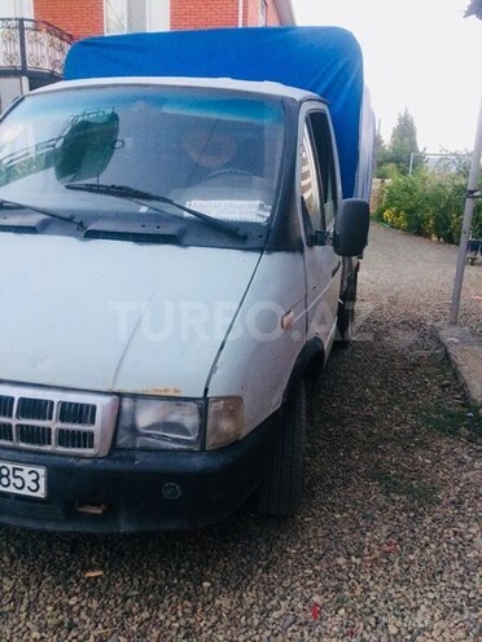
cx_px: 241
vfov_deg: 61.7
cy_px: 321
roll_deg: -0.6
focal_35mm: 29
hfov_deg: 48.2
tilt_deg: -14.6
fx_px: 538
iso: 200
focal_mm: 4.15
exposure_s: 1/33
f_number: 2.2
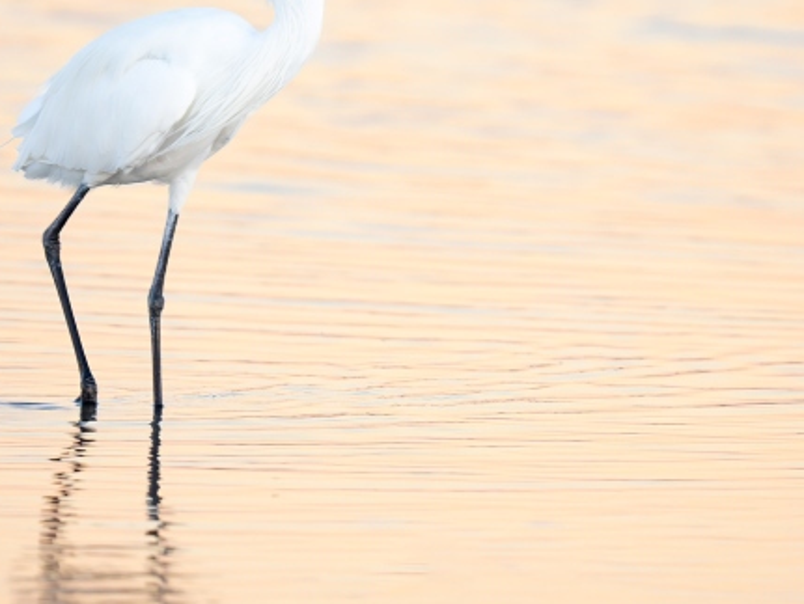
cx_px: 509
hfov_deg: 1.9
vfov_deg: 1.4
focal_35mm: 1070
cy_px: 121
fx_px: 24873
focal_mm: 400
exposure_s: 1/100
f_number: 4.5
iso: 400
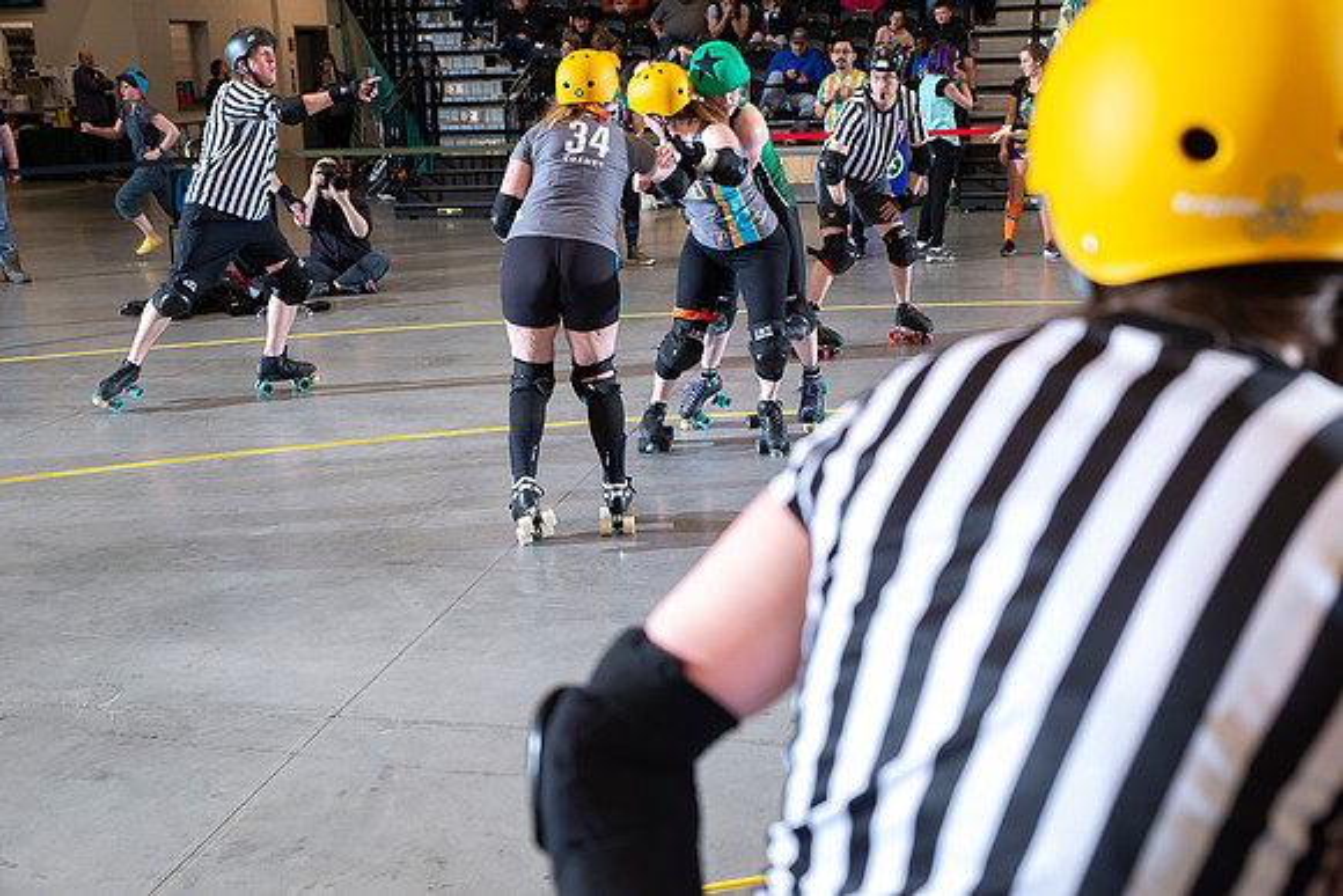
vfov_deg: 29.3
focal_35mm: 46
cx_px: 672
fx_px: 1716
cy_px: 448
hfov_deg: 42.7
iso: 640
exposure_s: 1/160
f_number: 5.6
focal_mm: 46
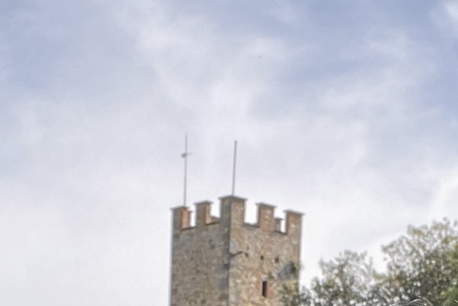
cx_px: 285
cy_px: 501
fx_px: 1450
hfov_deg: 17.9
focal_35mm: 114
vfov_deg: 11.4
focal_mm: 2.71
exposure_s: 1/332
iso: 25
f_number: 2.2
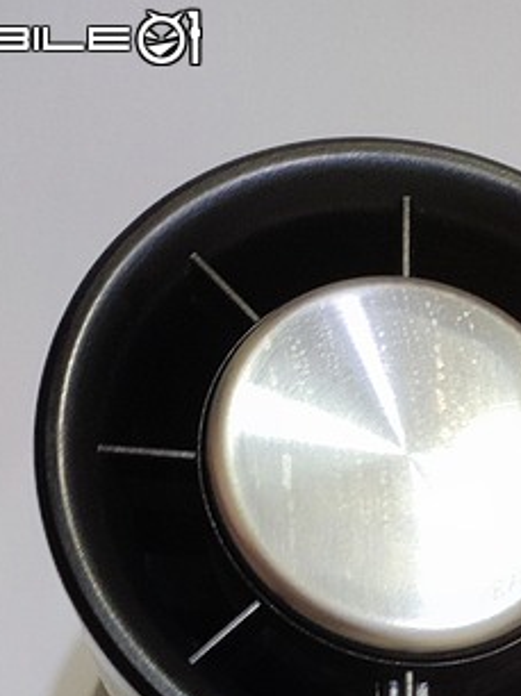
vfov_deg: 18.8
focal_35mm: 85
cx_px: 762
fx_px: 1708
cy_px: 1183
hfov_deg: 16.0
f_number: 1.79
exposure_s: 1/30
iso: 532
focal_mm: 4.7
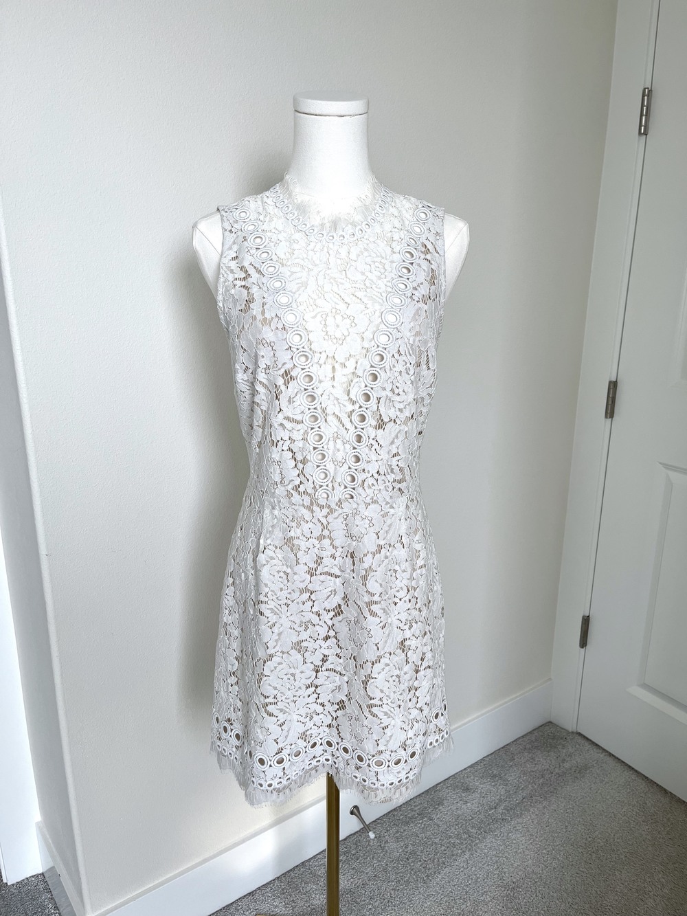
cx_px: 344
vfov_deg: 67.3
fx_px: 688
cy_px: 458
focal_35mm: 26
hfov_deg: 53.1
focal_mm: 5.1
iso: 64
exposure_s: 1/122
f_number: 1.6
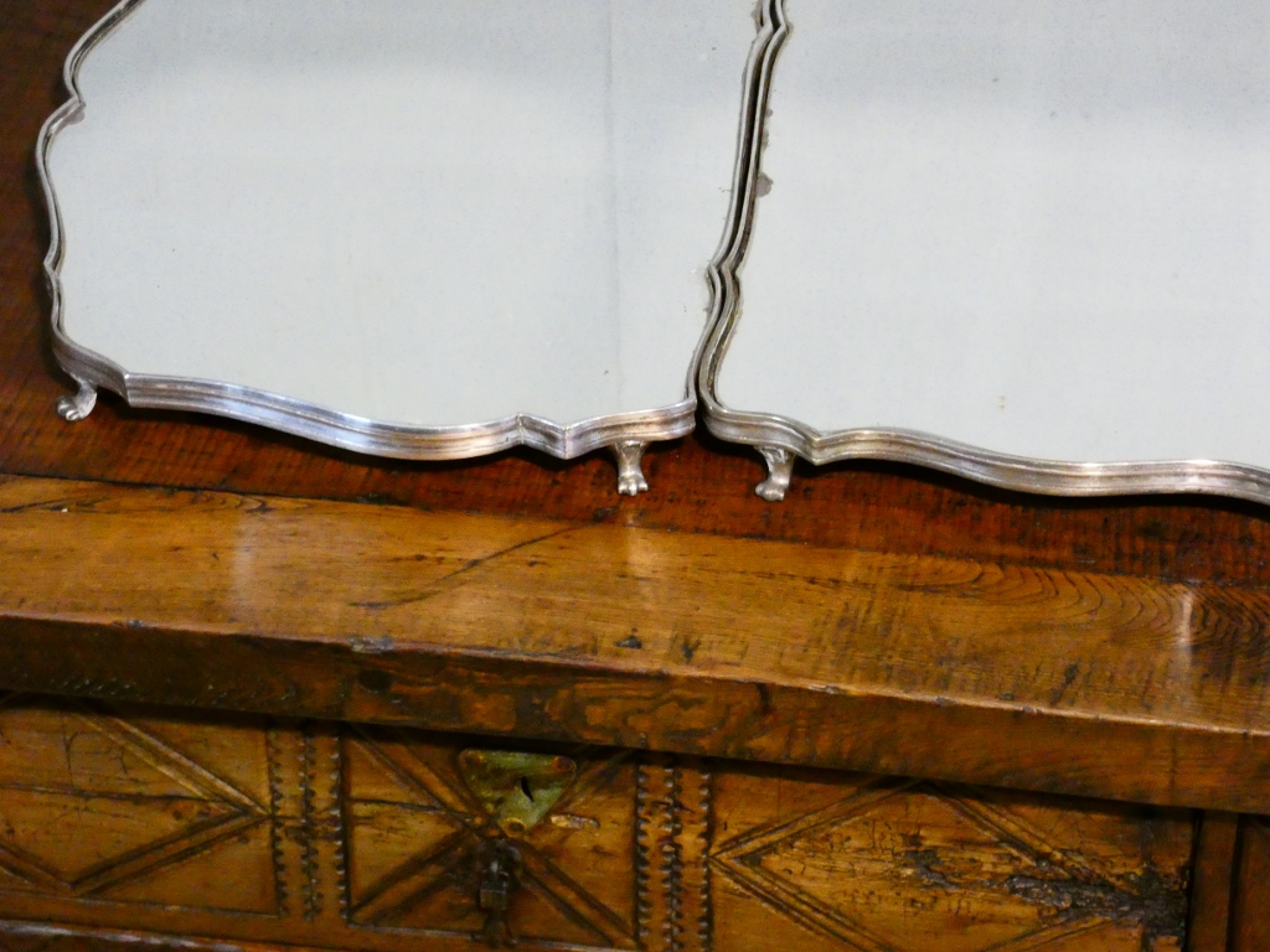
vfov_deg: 12.1
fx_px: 4476
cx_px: 635
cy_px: 476
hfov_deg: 16.1
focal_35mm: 122
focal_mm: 21.9
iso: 1600
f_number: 5.1
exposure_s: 1/125
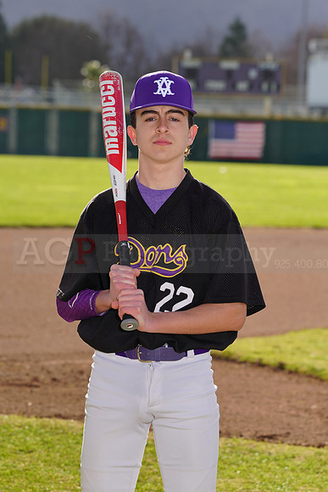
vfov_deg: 10.8
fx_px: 2595
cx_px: 164
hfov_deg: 7.2
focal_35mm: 190
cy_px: 246
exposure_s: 1/200
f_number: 9
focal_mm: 190
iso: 100
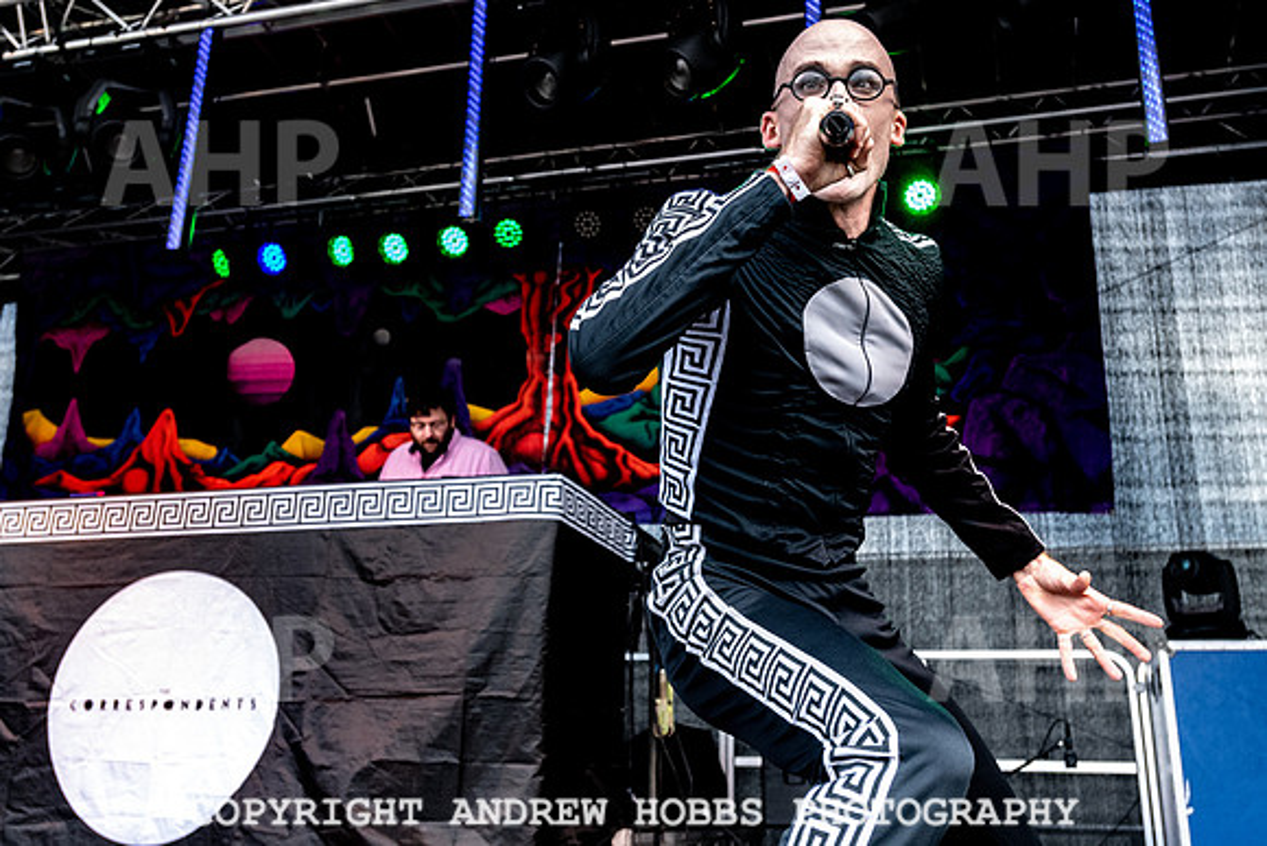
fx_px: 1282
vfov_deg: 36.4
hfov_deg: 52.6
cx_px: 633
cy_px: 336
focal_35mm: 36
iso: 1800
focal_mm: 28
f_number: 5
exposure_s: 1/640
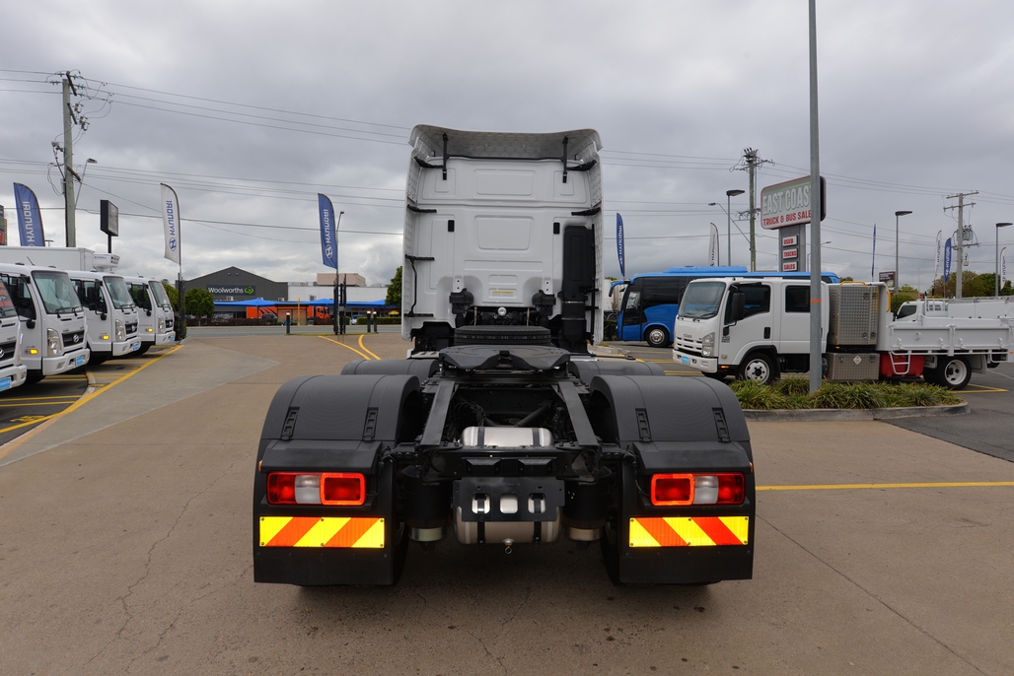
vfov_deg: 59.5
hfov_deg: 81.2
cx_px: 507
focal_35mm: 21
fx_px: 592
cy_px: 338
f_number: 9
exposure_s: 1/200
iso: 100
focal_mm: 21
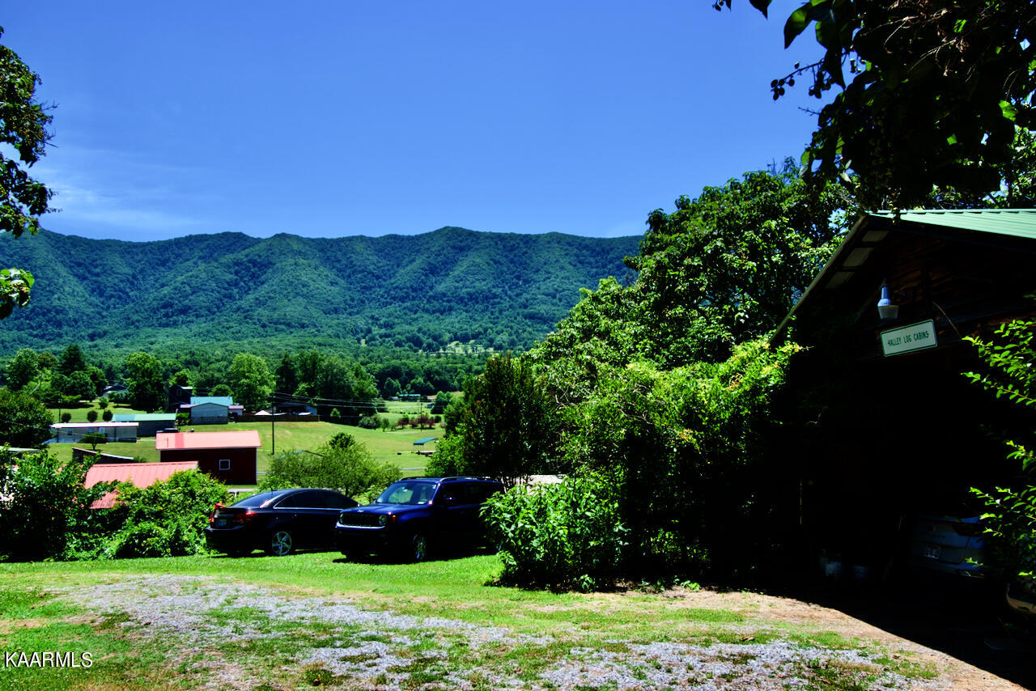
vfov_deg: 43.6
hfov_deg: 61.9
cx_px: 518
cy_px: 346
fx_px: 863
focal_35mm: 30
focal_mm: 20
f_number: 8
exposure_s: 1/250
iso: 200
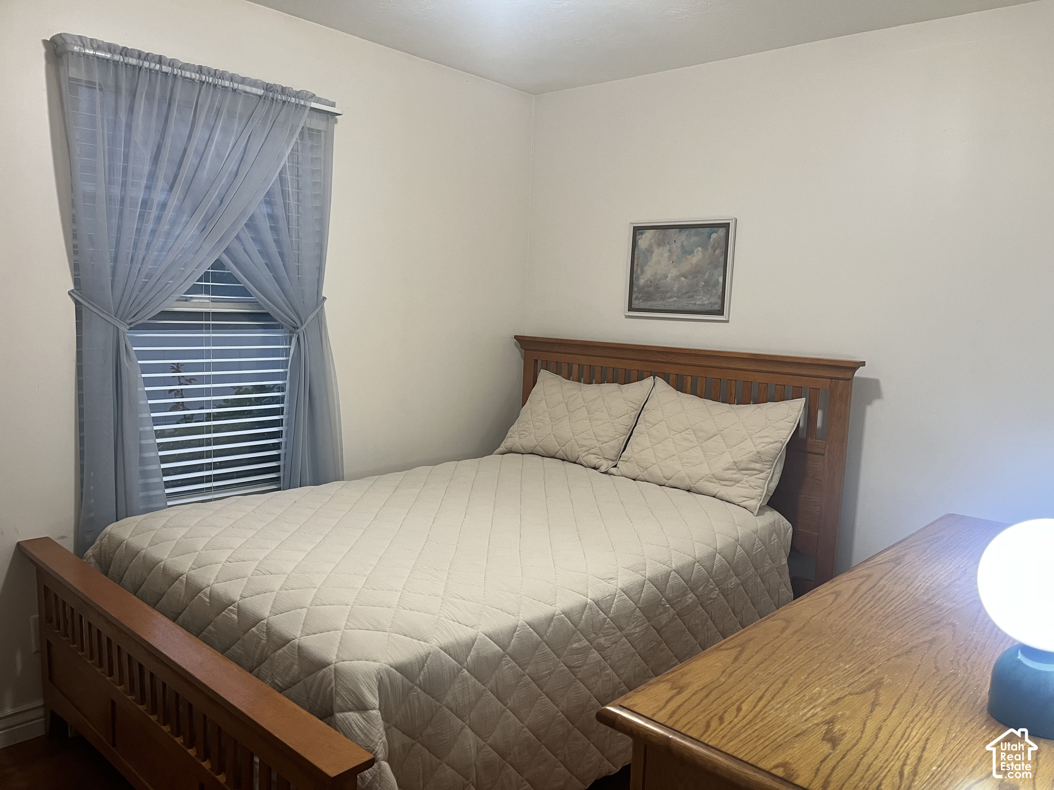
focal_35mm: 26
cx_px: 527
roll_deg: -2.4
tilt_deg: -7.8
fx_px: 792
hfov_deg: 67.3
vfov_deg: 53.1
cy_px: 395
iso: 160
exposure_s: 1/60
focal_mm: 5.1
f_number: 1.6
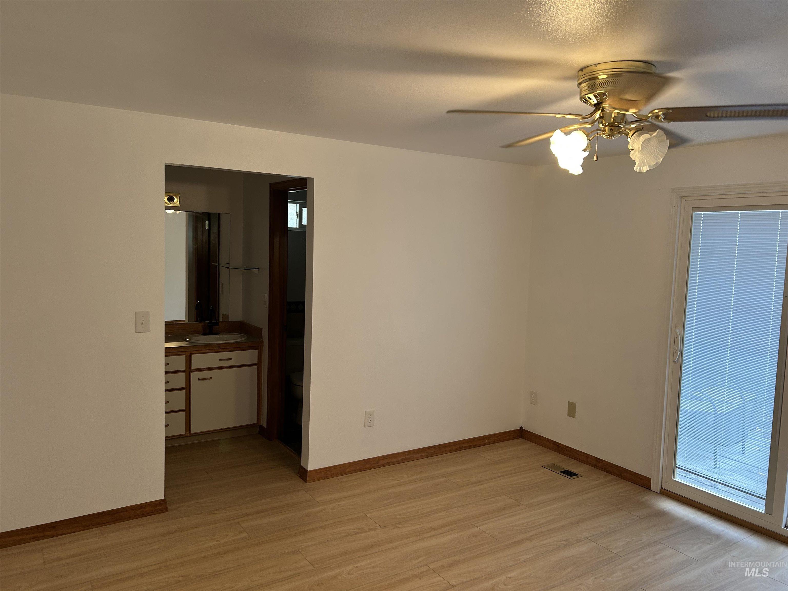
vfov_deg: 53.1
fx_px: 592
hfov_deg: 67.3
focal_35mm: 26
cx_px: 394
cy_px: 296
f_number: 1.5
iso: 80
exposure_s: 1/60
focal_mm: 5.7
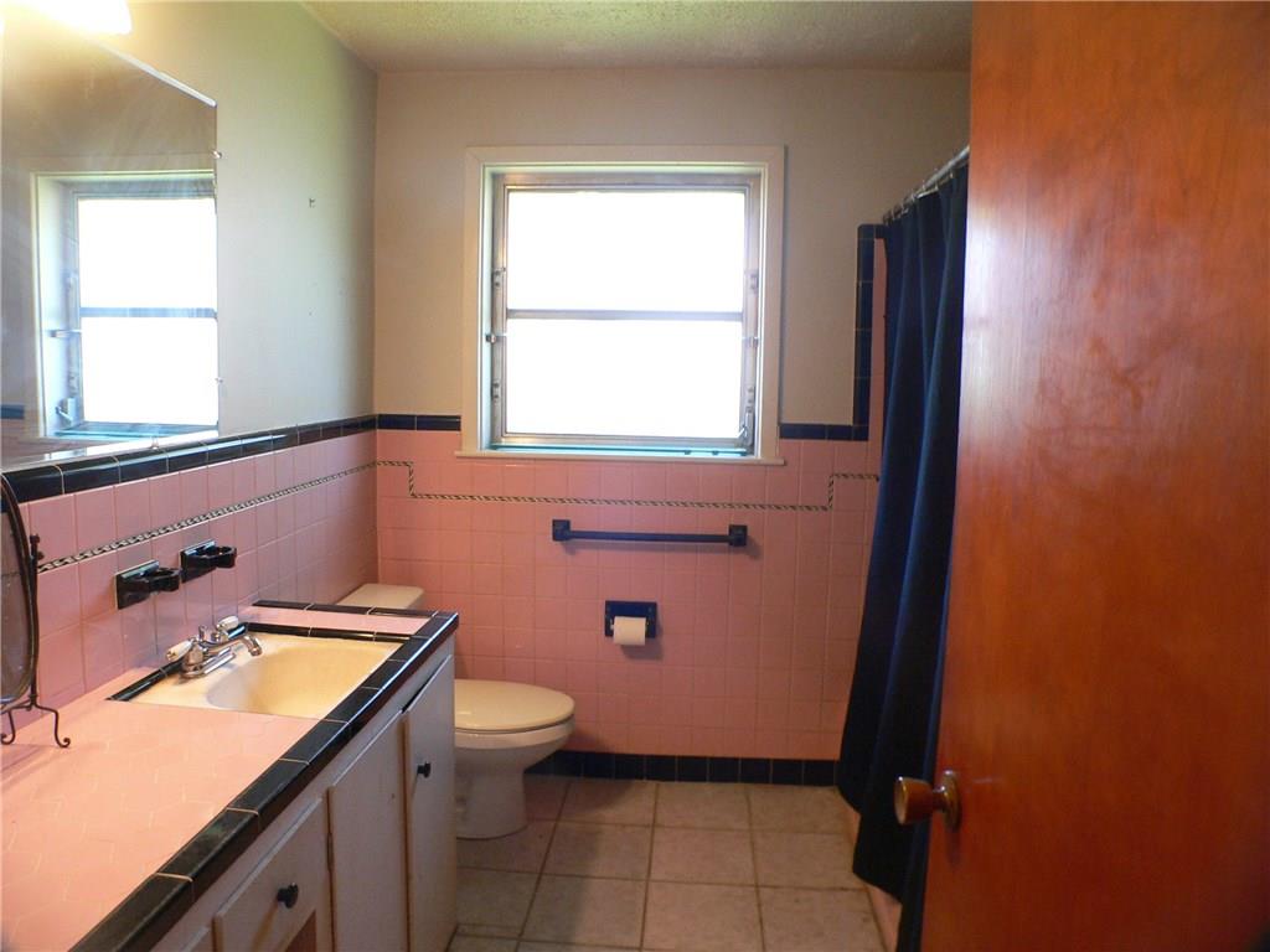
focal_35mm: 36
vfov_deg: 39.7
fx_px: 1321
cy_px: 476
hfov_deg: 51.4
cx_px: 635
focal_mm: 6
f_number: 2.8
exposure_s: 1/15
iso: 200
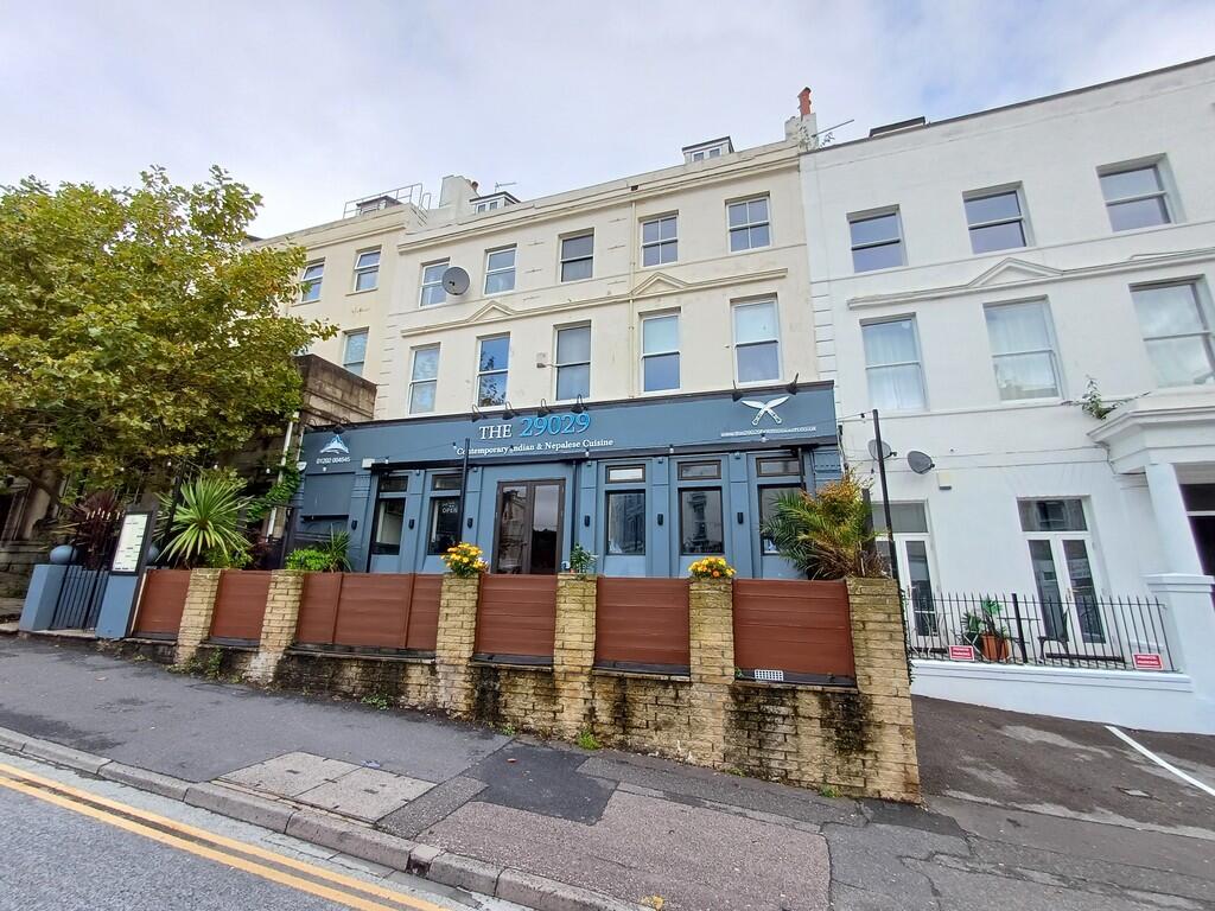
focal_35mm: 16
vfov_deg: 78.1
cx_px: 608
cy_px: 456
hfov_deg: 94.5
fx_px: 562
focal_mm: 1.64
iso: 40
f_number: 2.2
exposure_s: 1/191
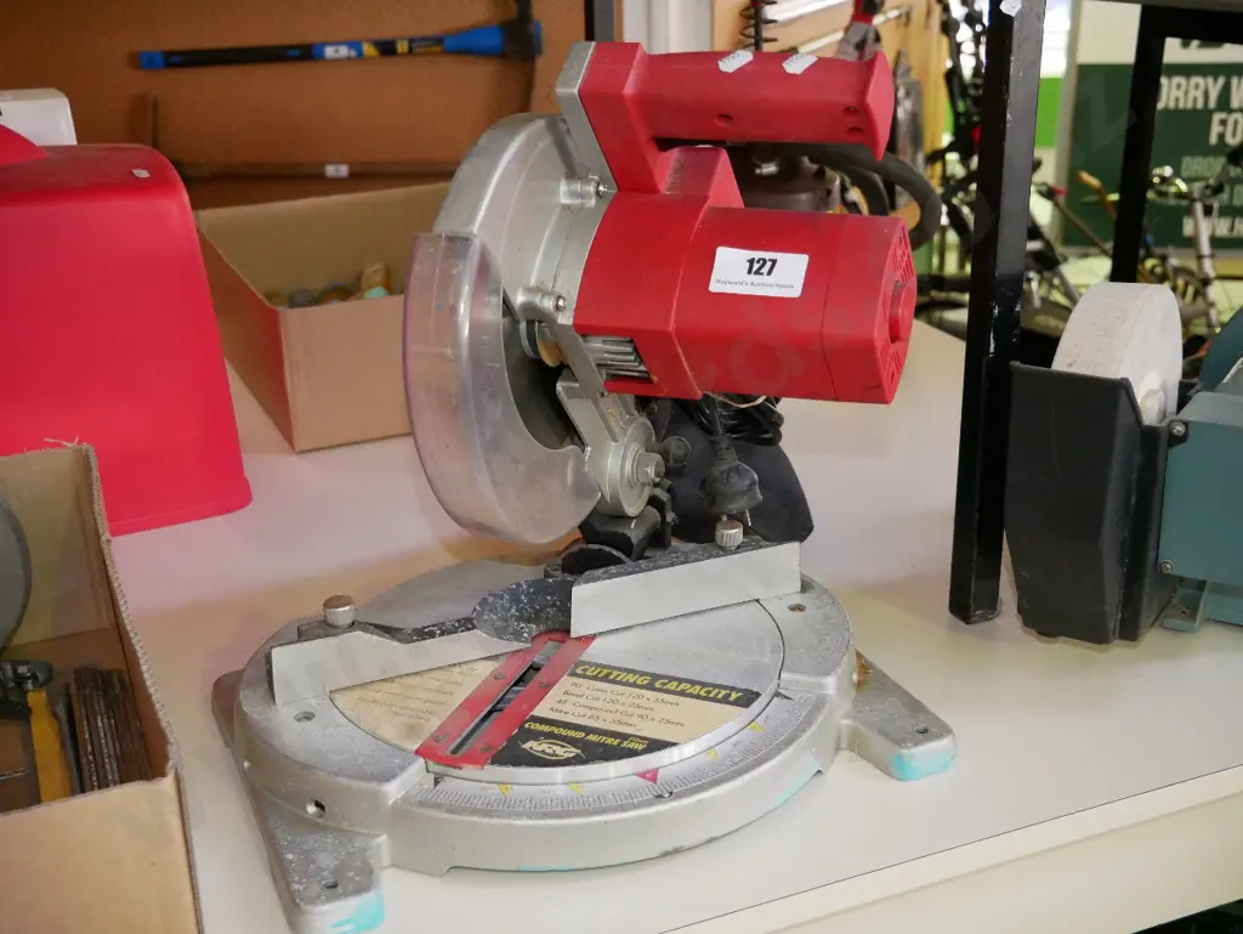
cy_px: 467
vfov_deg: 36.0
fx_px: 1437
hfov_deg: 46.8
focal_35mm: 40
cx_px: 622
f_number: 4.1
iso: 3200
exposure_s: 1/80
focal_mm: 20
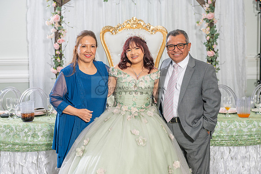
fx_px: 450
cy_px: 87
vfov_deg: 21.9
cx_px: 130
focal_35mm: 62
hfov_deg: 32.4
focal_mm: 62
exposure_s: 1/160
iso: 200
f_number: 4
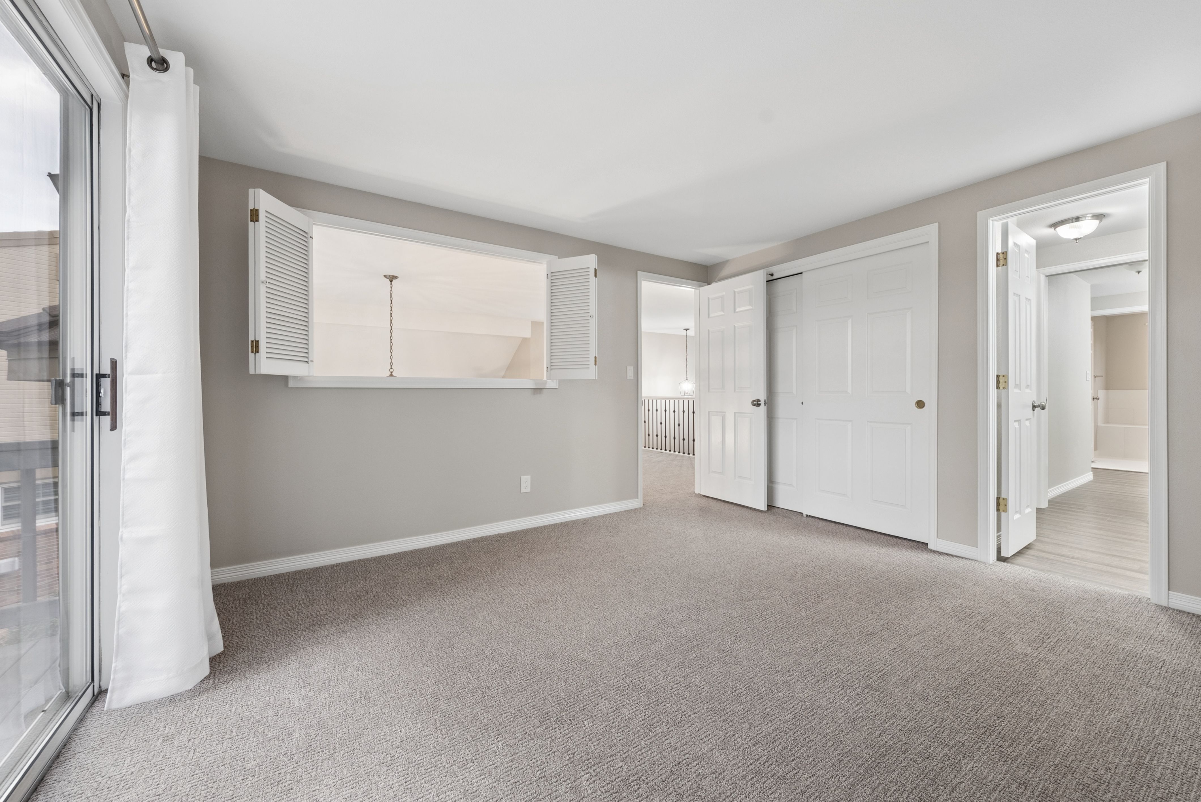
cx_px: 600
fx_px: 467
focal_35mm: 14
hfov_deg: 104.2
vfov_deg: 81.3
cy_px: 401
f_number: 8
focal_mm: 14
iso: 640
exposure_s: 1/13
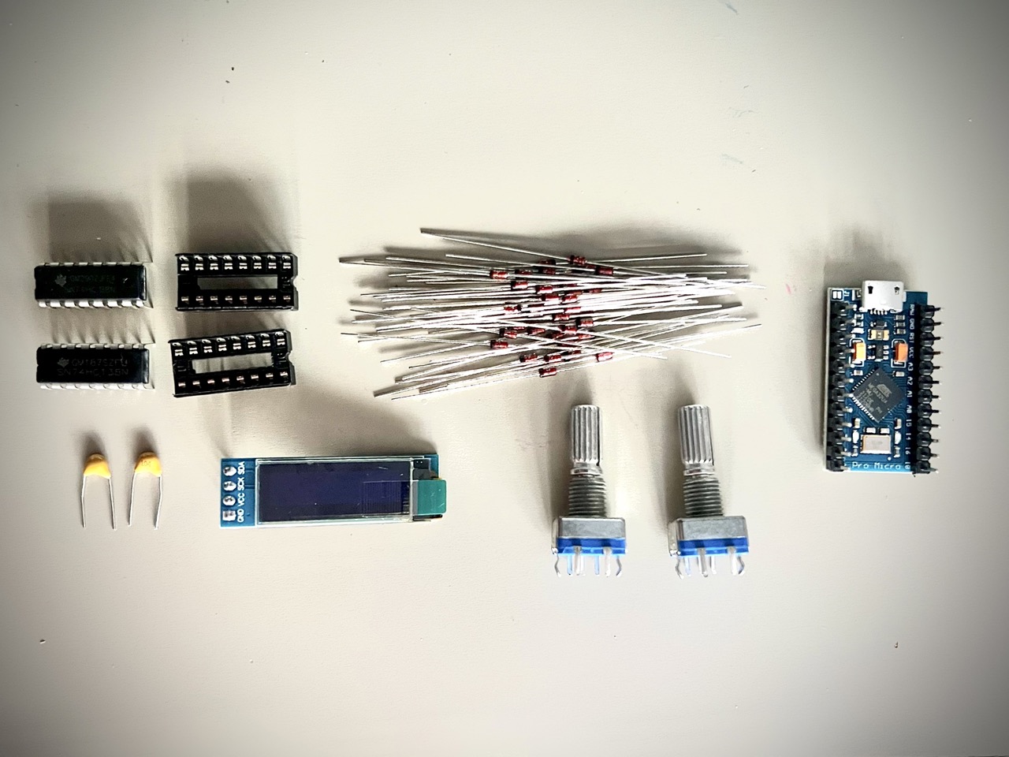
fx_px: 758
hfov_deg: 67.3
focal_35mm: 26
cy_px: 378
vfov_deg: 53.1
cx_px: 504
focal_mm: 5.7
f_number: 1.5
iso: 640
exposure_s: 1/32
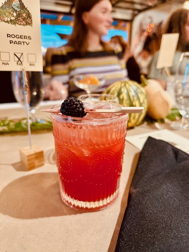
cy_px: 126
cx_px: 94
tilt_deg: -18.1
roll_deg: -1.1
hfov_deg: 56.8
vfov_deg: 71.6
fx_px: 175
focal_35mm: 24
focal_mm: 6.86
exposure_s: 1/40
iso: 1000
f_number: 1.78
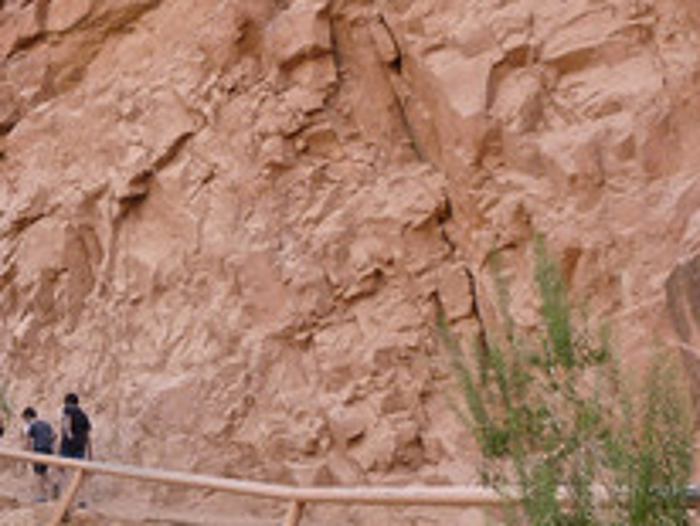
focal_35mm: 90
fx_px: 1822
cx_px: 27
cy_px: 394
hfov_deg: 21.1
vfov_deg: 16.4
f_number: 3.4
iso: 80
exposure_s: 1/100
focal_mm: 4.7
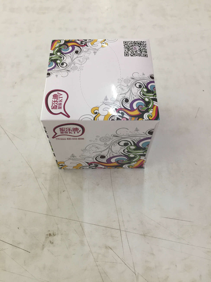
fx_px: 236
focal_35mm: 29
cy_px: 141
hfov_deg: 48.2
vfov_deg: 61.7
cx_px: 106
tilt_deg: -62.0
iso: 100
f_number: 2.2
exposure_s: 1/33
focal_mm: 4.15
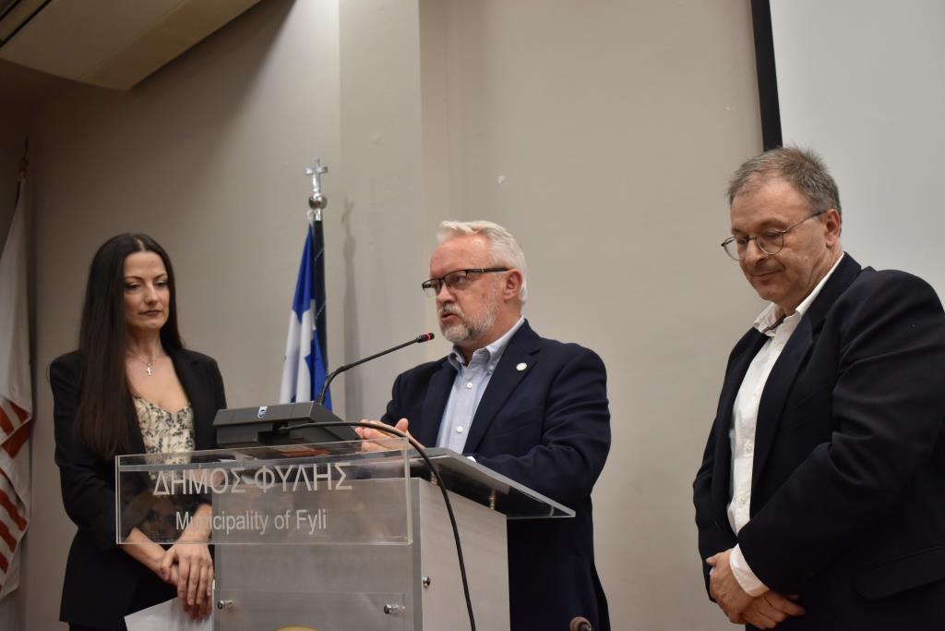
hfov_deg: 46.4
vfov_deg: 31.9
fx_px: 1103
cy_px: 316
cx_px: 472
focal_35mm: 42
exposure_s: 1/125
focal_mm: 28
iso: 800
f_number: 4.2
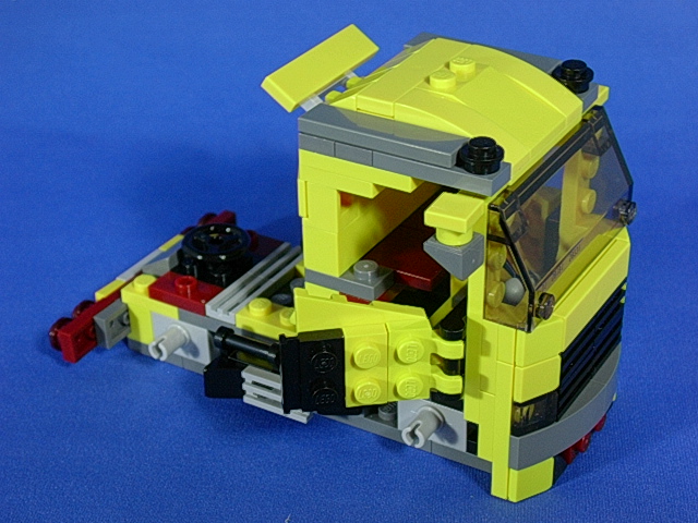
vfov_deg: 20.7
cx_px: 349
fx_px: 1432
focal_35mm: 71
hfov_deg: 27.4
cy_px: 262
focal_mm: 10.8
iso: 70
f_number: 3.7
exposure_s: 1/6.3
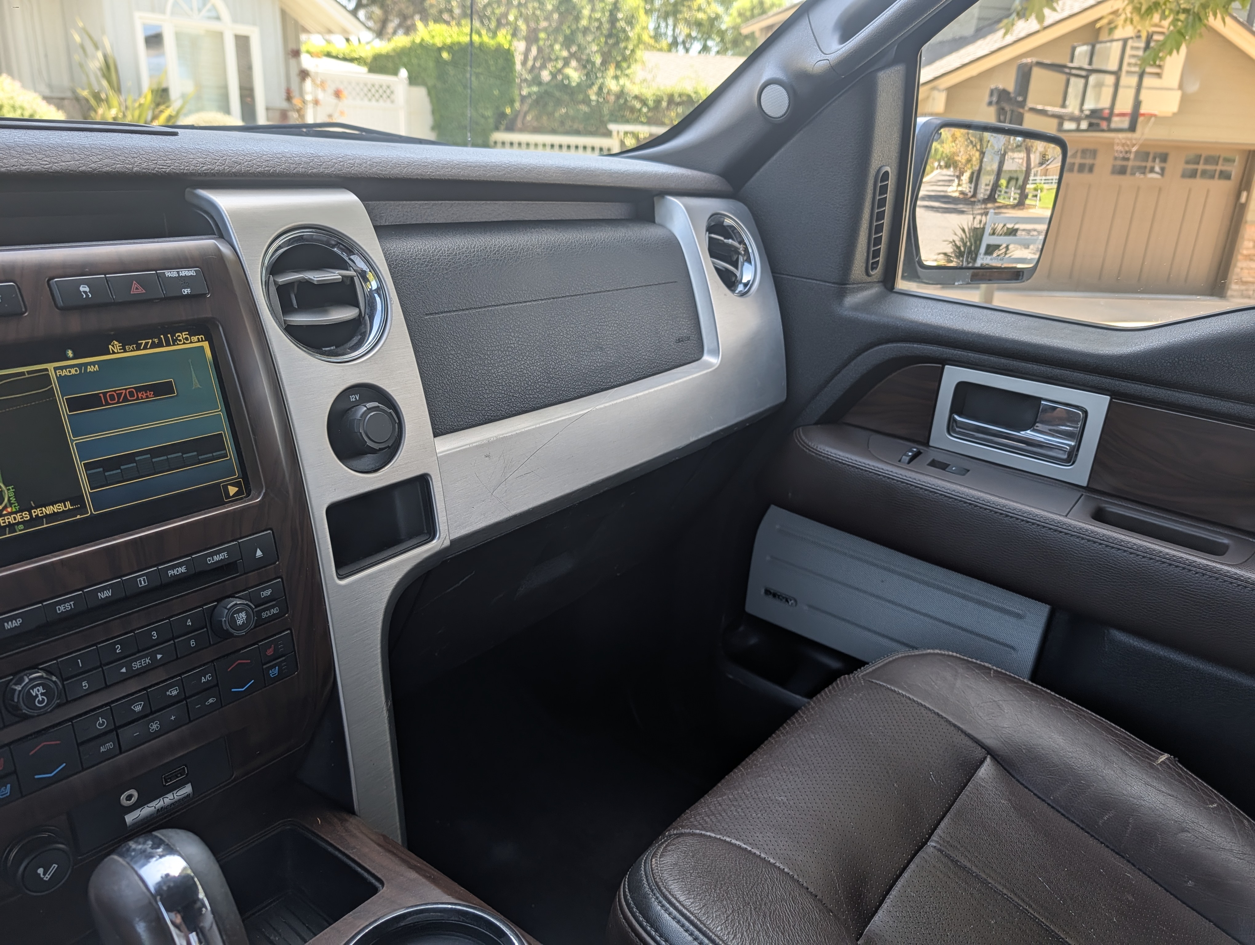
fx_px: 871
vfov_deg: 56.9
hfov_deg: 71.5
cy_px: 472
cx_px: 628
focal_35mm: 24
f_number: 1.68
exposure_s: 1/242
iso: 59
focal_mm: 6.9
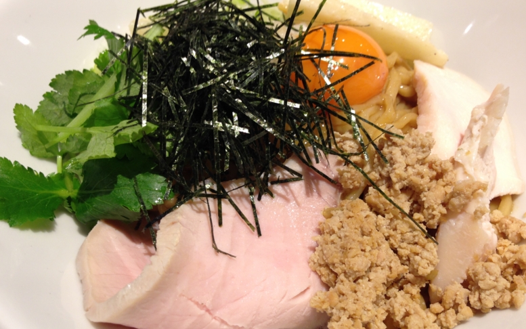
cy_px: 162
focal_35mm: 36
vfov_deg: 35.4
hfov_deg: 54.0
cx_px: 265
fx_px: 516
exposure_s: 1/24
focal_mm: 4.12
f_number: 2.4
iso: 50
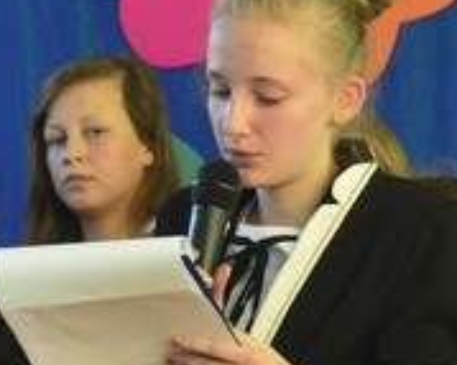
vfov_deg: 3.3
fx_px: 6368
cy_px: 360
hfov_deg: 4.1
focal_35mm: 471
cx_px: 171
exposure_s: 1/25
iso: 400
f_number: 5.3
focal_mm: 75
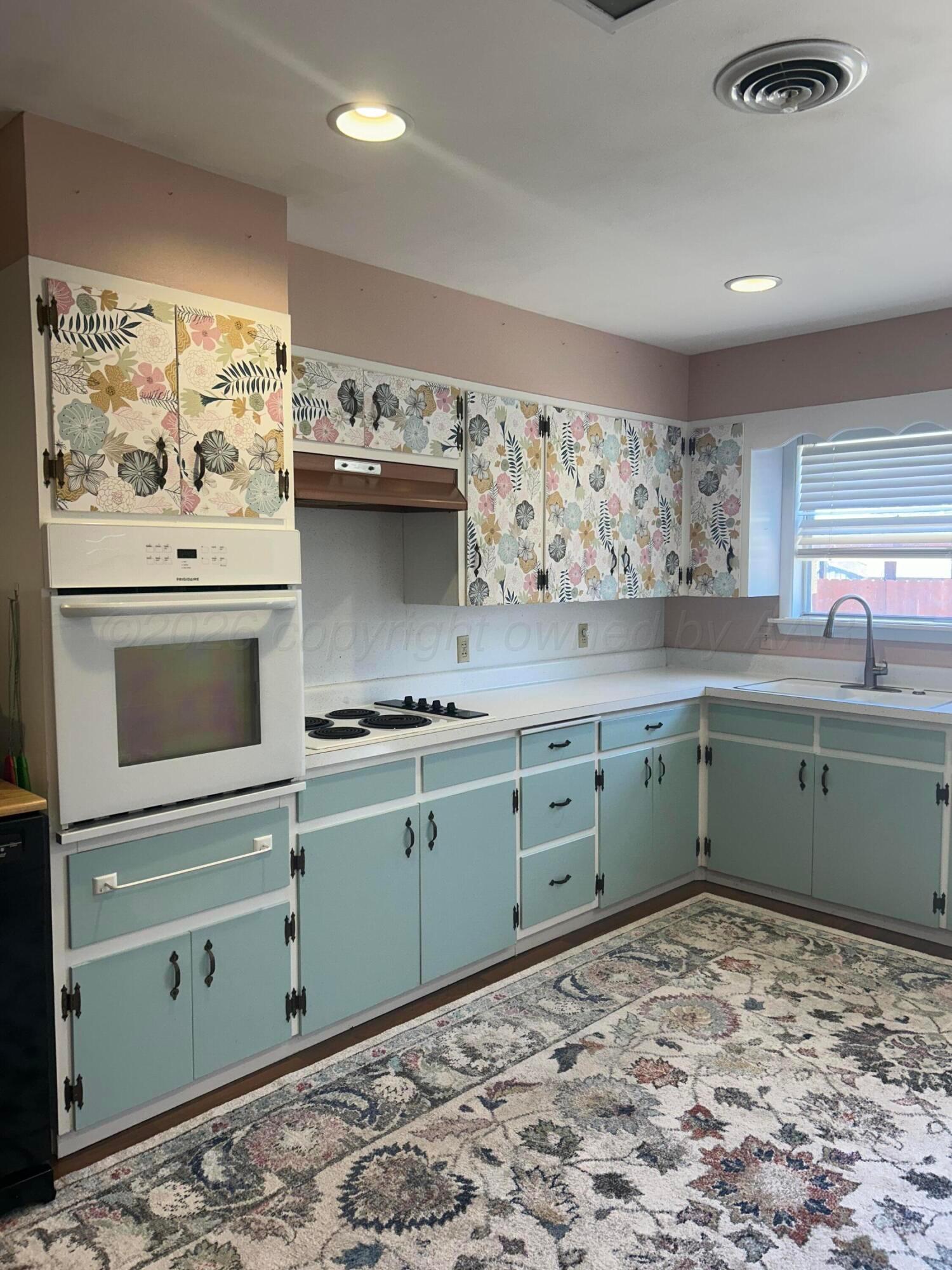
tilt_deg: -3.1
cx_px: 476
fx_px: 953
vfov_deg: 67.3
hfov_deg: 53.1
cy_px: 635
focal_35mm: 26
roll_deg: -1.6
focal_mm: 5.7
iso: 64
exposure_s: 1/120
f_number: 1.5
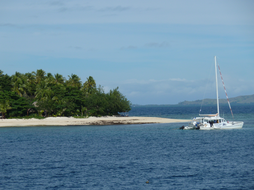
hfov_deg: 10.9
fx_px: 1335
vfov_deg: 8.2
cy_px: 95
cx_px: 127
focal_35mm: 182
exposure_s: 1/800
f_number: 5.6
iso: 80
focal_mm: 29.9
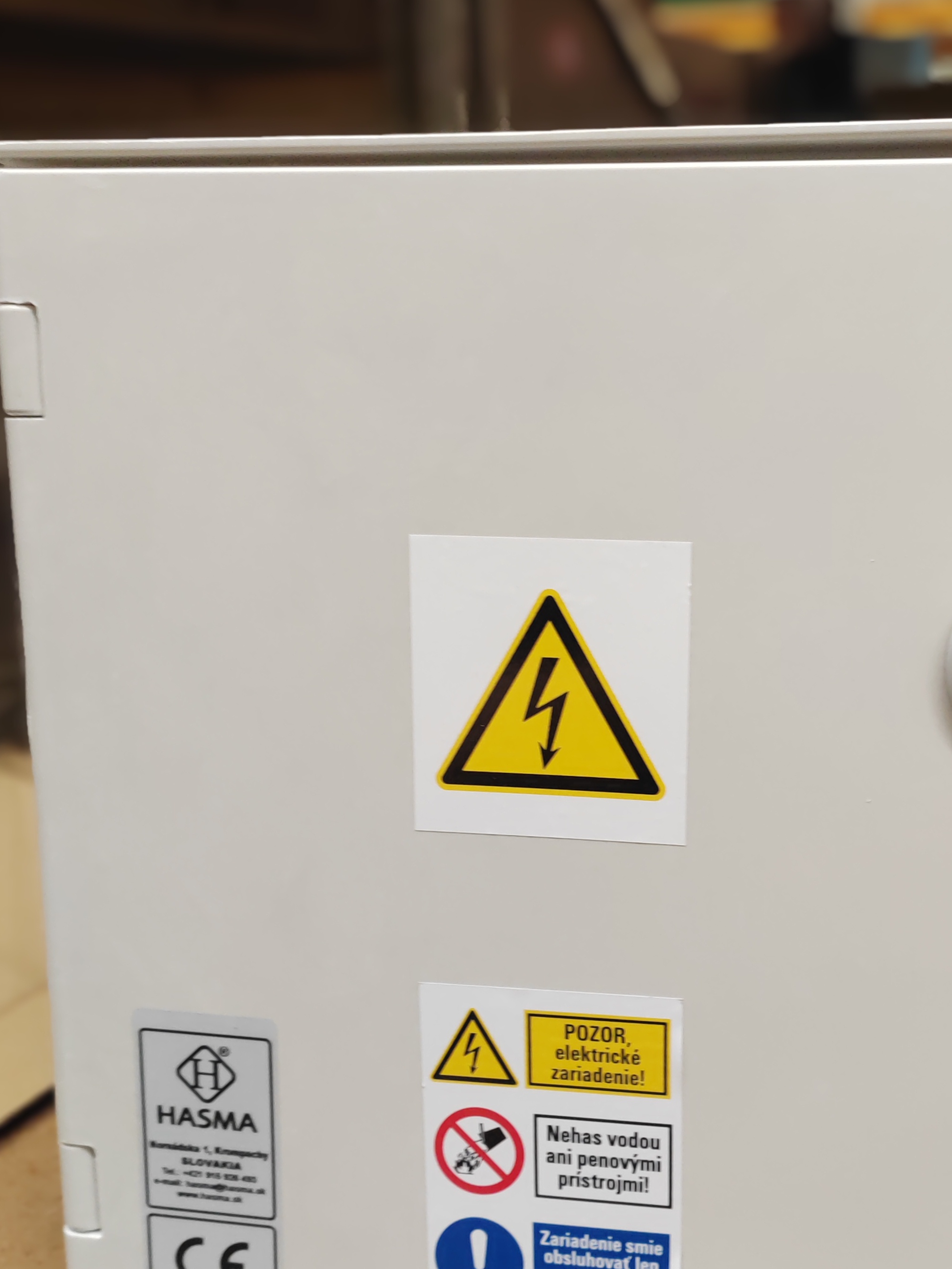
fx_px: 1503
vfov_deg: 45.6
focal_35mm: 41
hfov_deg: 34.7
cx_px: 649
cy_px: 727
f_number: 4
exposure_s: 1/33
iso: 1000
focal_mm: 5.52
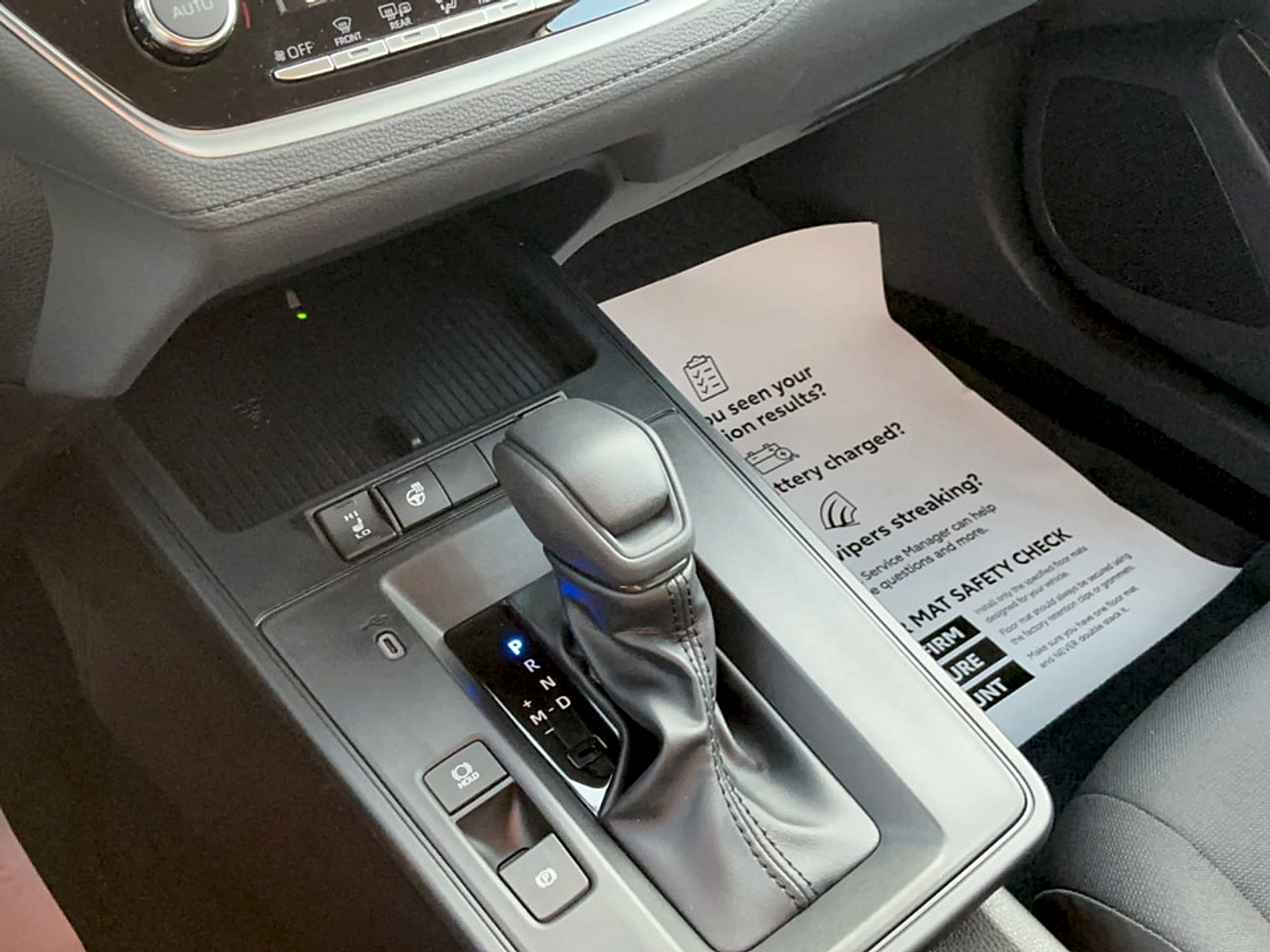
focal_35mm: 30
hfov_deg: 60.0
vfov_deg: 46.8
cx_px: 635
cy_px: 476
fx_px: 1101
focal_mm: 3
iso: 250
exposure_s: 1/100
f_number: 1.8
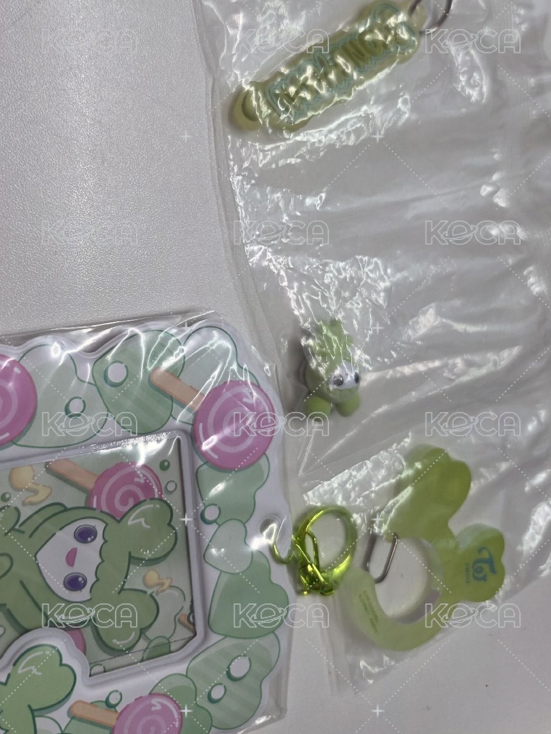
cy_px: 264
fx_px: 679
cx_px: 186
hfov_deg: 43.6
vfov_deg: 56.0
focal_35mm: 32
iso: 64
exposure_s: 1/120
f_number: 1.4
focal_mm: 6.5
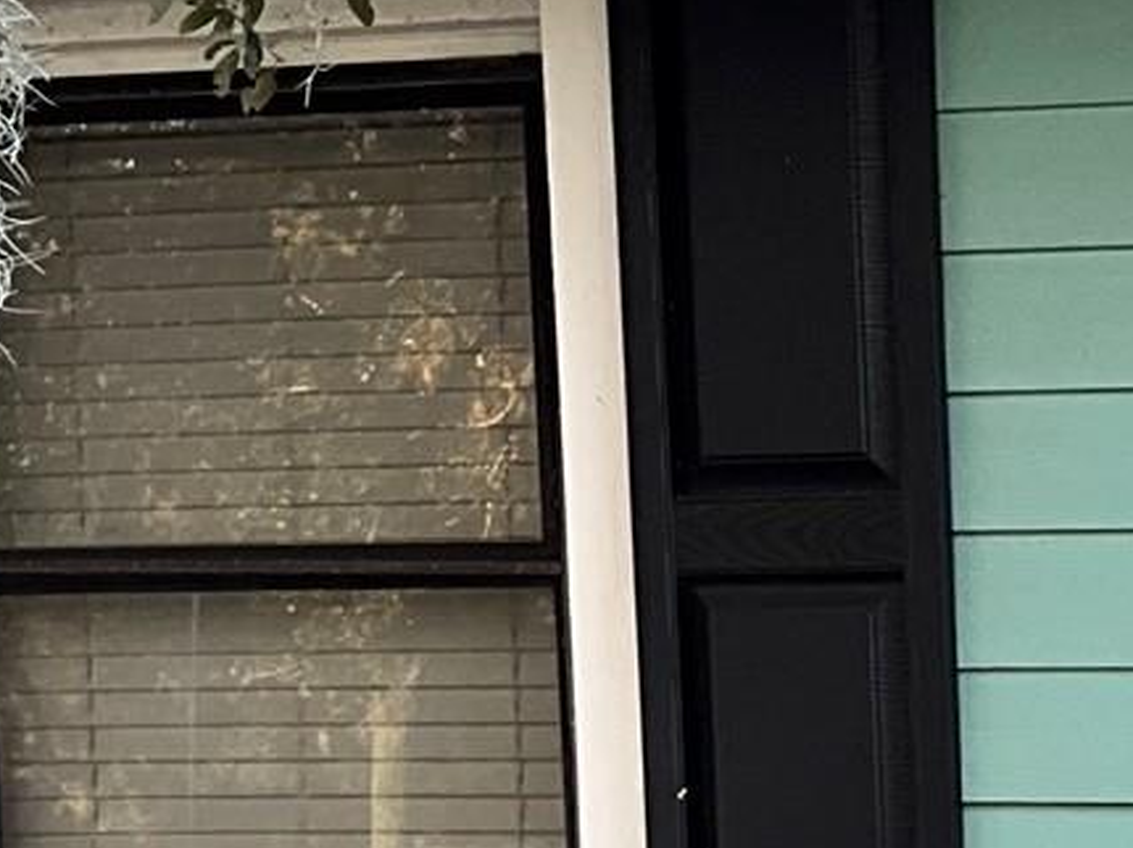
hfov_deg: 16.7
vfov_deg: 12.7
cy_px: 1438
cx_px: 1647
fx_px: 3533
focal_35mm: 108
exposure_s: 1/122
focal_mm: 3
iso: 40
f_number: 1.8
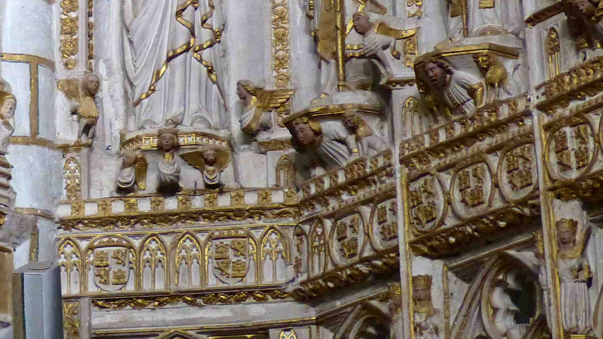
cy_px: -117
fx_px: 2622
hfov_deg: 13.0
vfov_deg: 7.3
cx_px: 76
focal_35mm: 164
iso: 400
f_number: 2.8
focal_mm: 11.9
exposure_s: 1/30
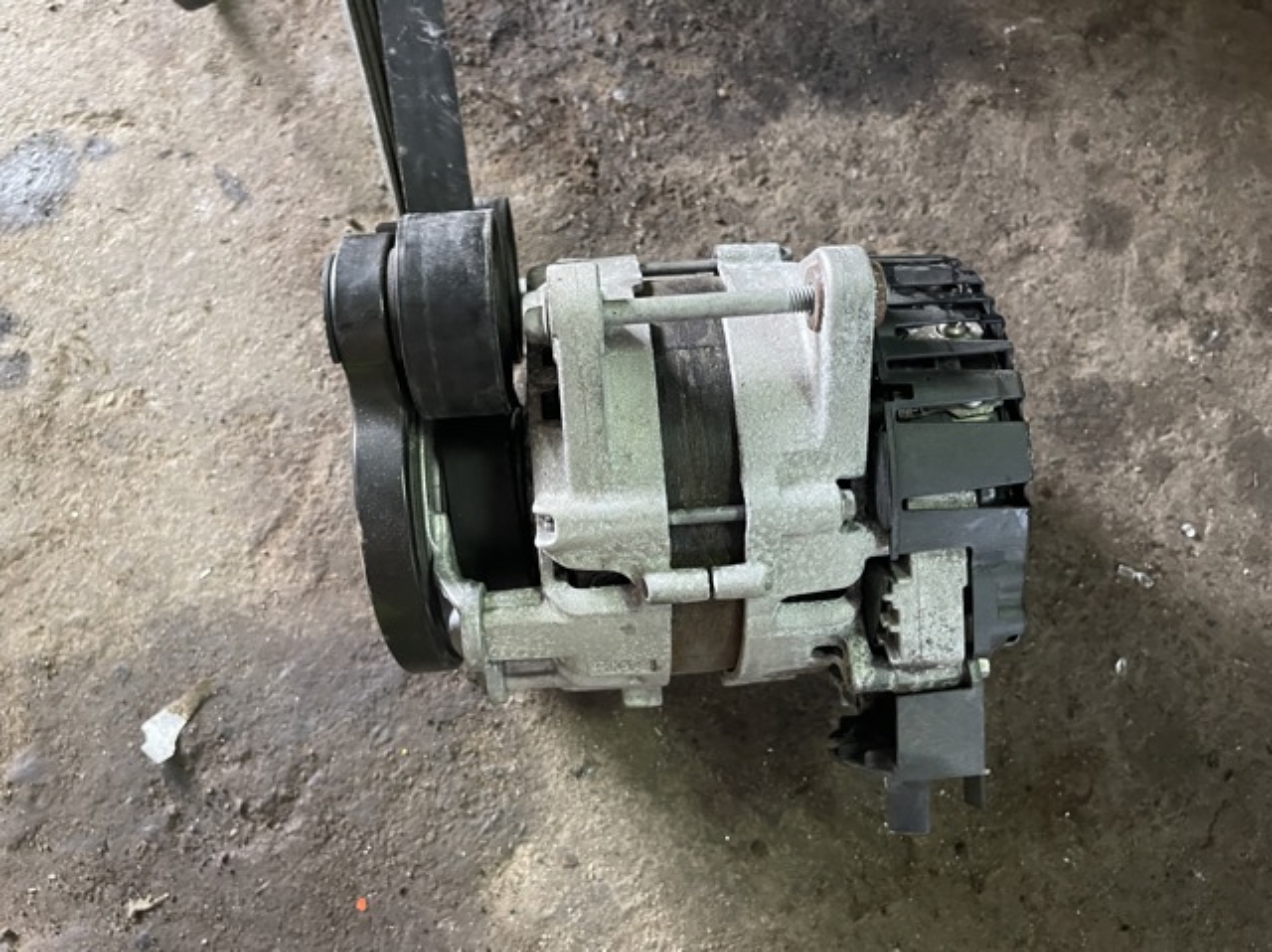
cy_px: 476
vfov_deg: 54.8
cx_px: 636
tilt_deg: -73.0
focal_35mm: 25
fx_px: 918
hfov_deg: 69.4
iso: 500
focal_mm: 5.1
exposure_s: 1/33
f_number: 1.6
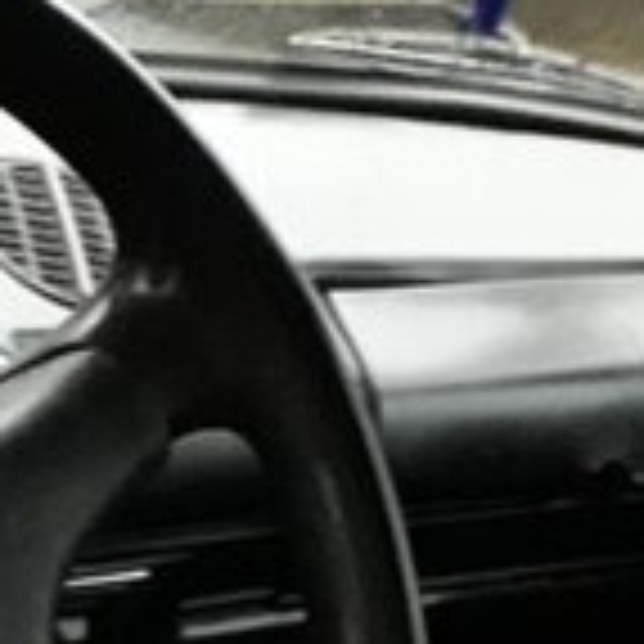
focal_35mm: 110
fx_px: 2315
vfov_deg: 15.1
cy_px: 849
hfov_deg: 14.1
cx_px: -509
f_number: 1.9
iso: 800
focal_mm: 3.6
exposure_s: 1/10
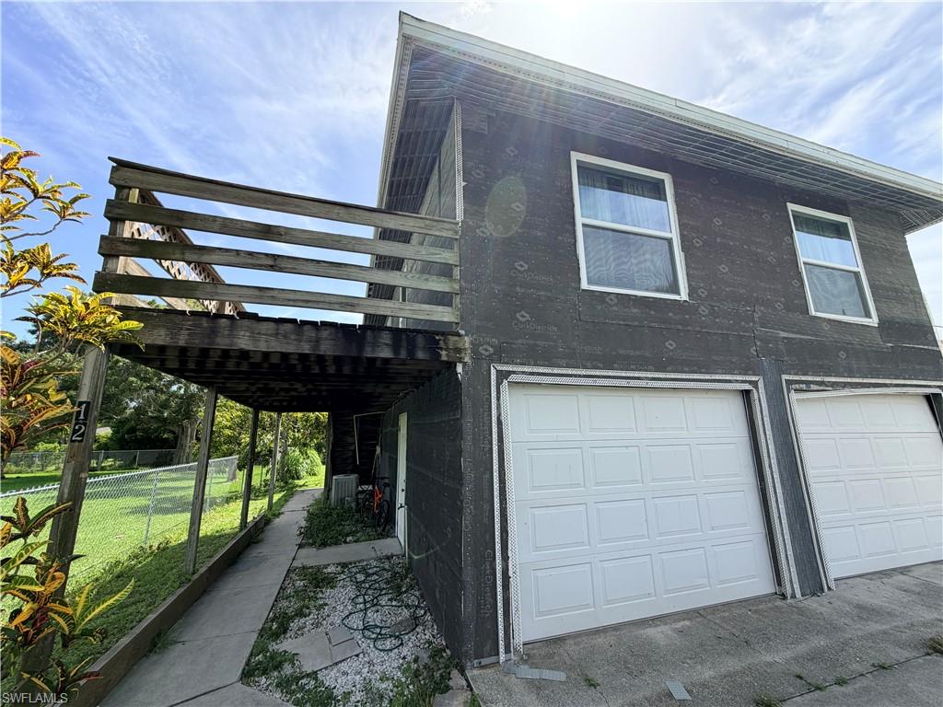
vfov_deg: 85.7
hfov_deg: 102.1
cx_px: 472
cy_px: 354
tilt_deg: +12.4
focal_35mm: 14
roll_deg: +1.1
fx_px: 381
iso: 32
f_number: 2.2
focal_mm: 2.22
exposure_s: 1/770
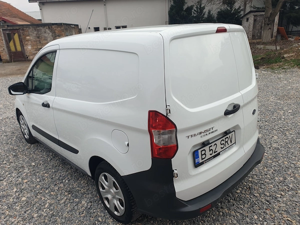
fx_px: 225
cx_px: 150
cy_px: 112
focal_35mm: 26
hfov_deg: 67.3
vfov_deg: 53.1
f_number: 2.4
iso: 50
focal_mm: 4.3
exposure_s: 1/1344
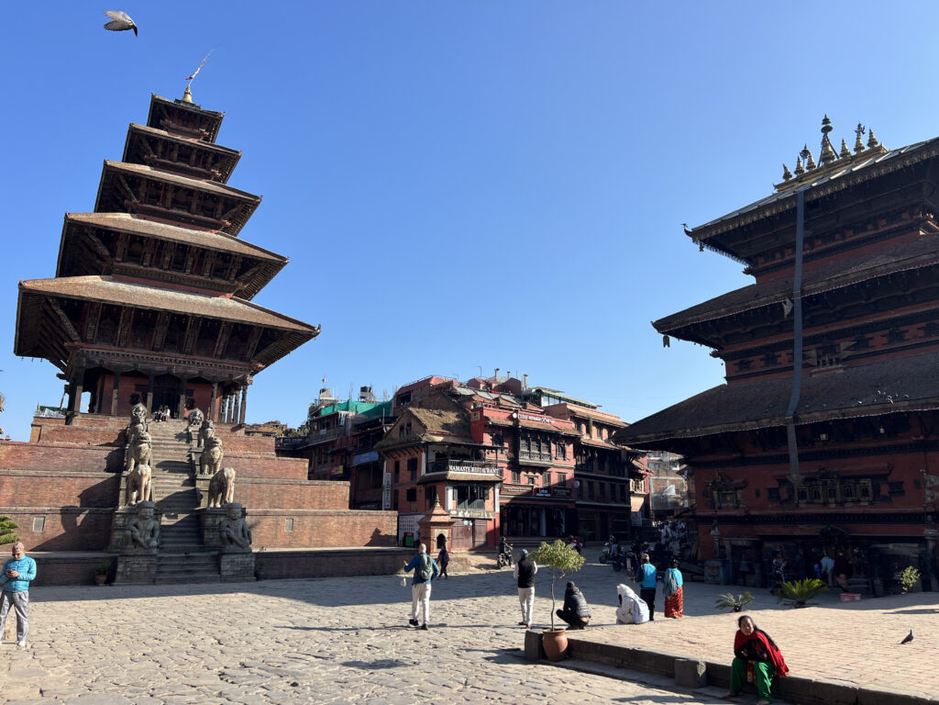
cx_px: 470
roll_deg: -0.2
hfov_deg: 67.3
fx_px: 705
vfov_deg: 53.1
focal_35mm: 26
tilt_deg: +13.1
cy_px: 352
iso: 50
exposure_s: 1/2695
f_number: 1.5
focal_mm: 5.7
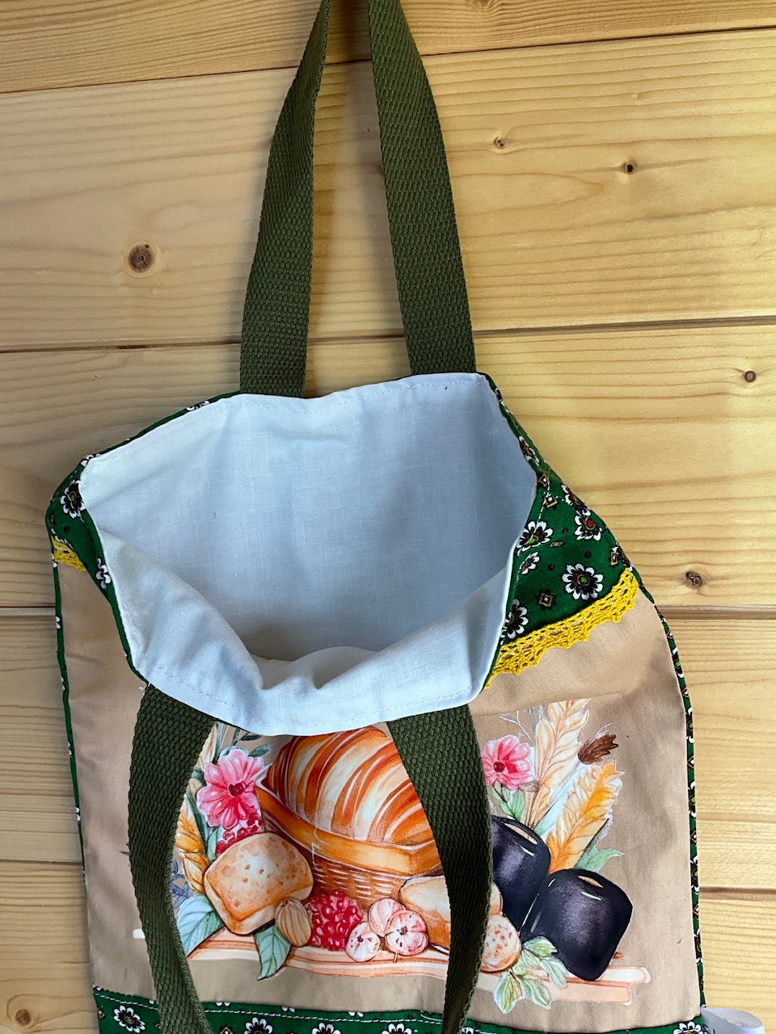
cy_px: 517
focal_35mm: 29
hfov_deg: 48.2
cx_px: 388
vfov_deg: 61.7
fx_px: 867
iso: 32
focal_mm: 3
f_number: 1.8
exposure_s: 1/100
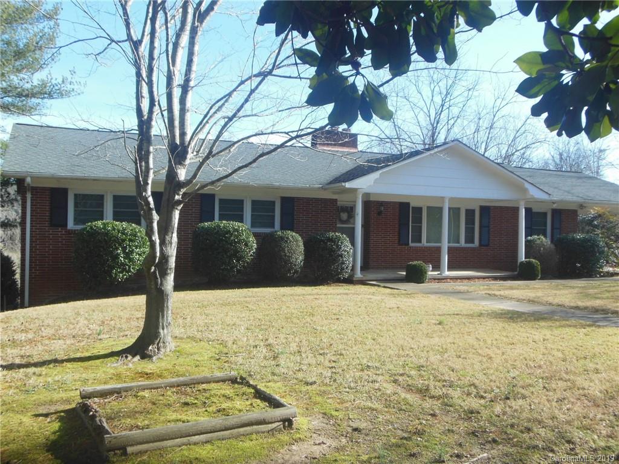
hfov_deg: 55.4
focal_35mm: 33
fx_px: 590
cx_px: 310
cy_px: 232
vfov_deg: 42.9
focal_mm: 6
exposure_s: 1/400
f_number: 3.5
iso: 125
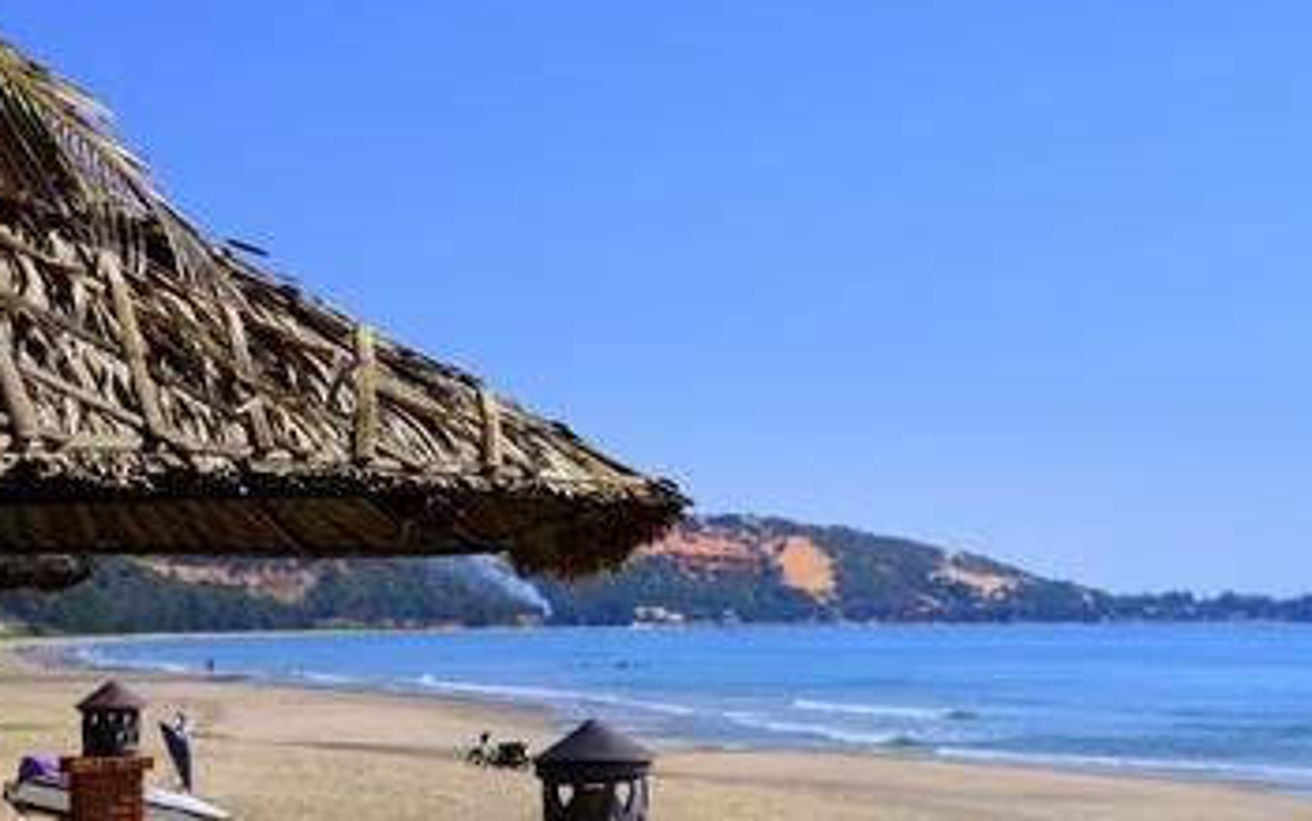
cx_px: 499
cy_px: 347
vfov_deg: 15.6
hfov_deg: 24.6
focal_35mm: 84
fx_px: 3004
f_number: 8
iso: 400
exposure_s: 1/1250
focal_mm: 48
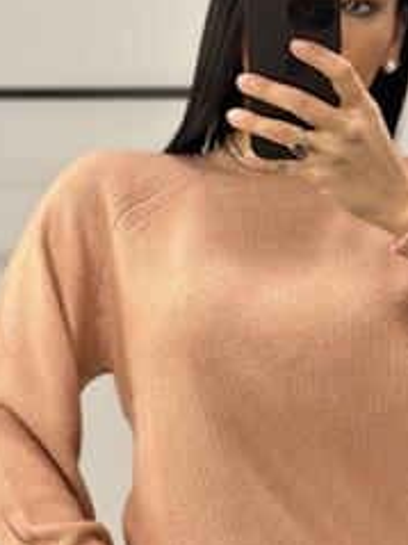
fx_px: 1306
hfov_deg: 17.7
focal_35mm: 83
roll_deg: +0.7
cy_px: 336
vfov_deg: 23.5
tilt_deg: -27.3
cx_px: 303
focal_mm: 6.86
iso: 200
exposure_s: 1/100
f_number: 1.78
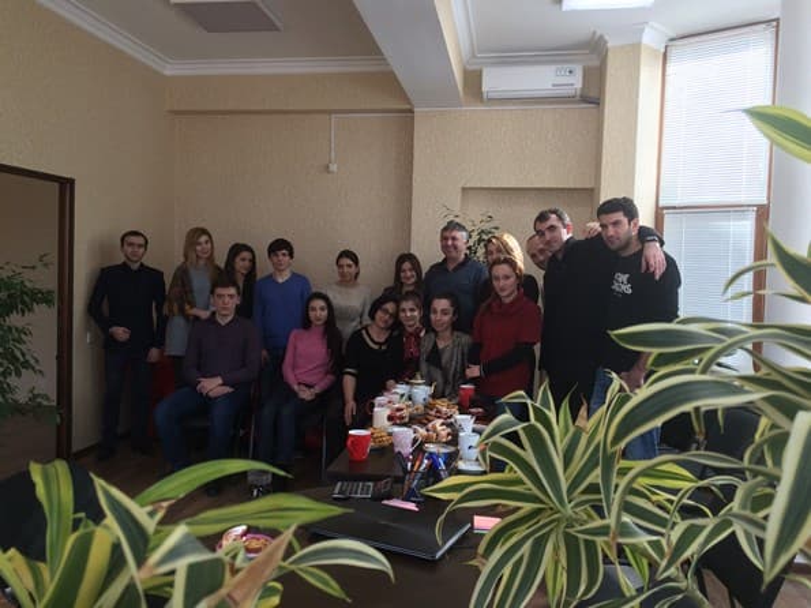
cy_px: 304
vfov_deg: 48.2
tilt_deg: -3.5
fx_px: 679
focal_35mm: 29
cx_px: 406
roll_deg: -1.0
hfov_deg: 61.7
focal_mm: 4.15
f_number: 2.2
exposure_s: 1/100
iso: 50
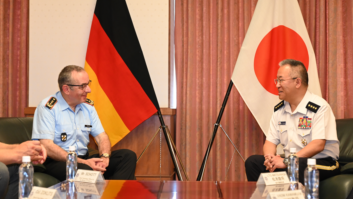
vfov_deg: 14.9
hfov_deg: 26.2
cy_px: 100
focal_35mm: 81
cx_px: 176
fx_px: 758
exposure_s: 1/160
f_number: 5.6
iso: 3200
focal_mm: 77
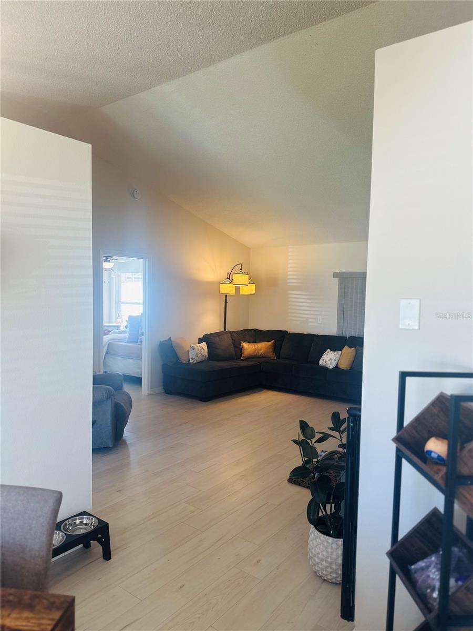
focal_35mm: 24
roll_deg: -1.3
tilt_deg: -2.4
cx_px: 236
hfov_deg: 56.8
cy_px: 316
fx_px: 437
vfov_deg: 71.6
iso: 125
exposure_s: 1/120
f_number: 1.78
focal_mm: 6.86
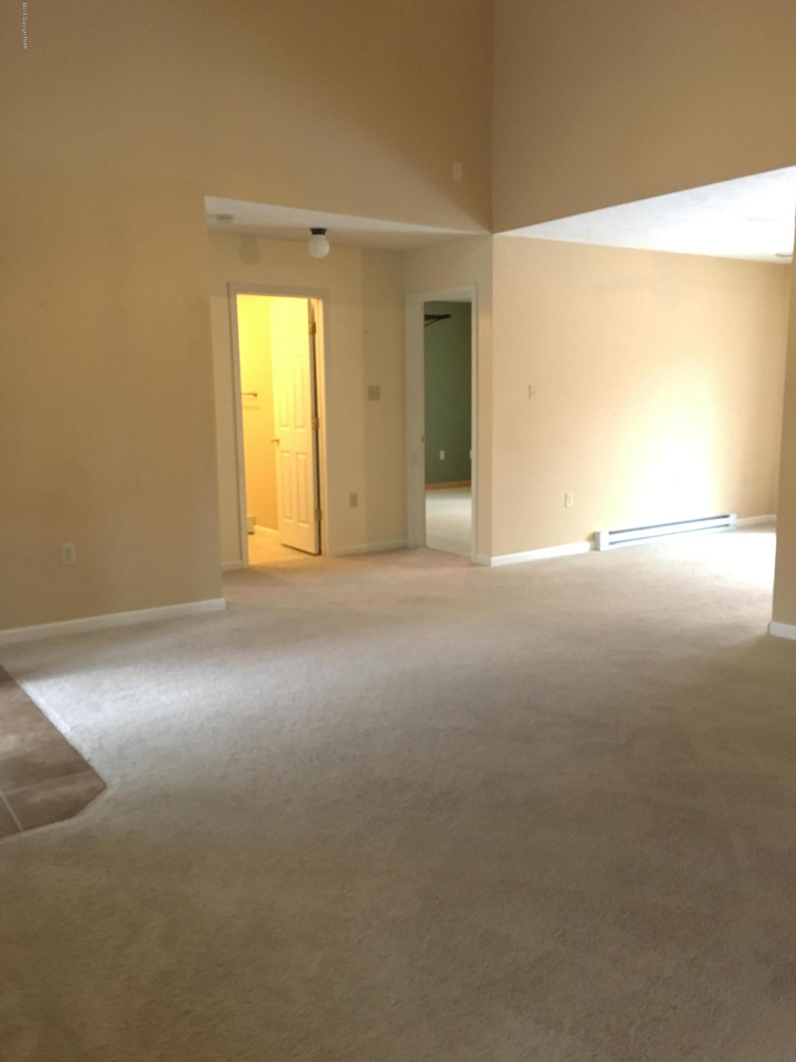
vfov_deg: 61.7
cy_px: 531
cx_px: 398
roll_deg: +0.0
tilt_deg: -7.5
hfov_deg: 48.2
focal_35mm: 29
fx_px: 889
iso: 200
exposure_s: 1/24
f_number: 2.2
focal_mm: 4.15
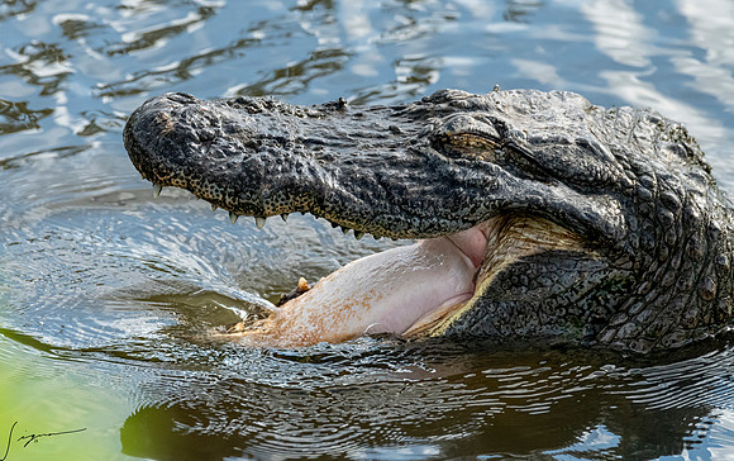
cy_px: 166
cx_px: 292
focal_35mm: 490
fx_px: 9812
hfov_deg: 4.3
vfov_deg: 2.7
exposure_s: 1/2500
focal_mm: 400
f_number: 9
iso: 2800
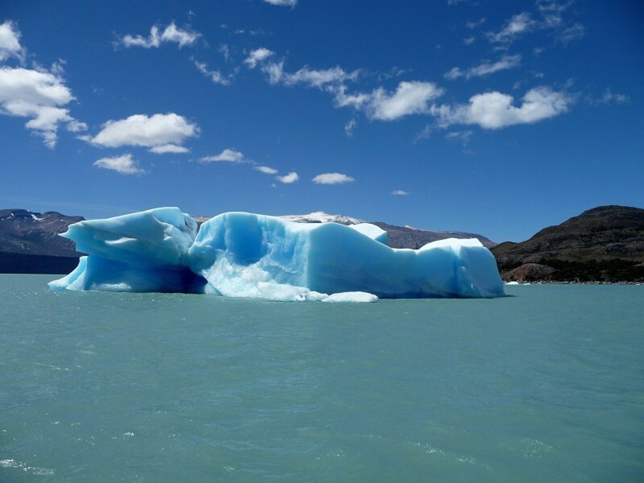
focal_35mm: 28
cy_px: 242
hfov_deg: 63.4
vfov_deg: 49.7
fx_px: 521
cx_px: 322
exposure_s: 1/500
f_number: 8
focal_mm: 4.7
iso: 100
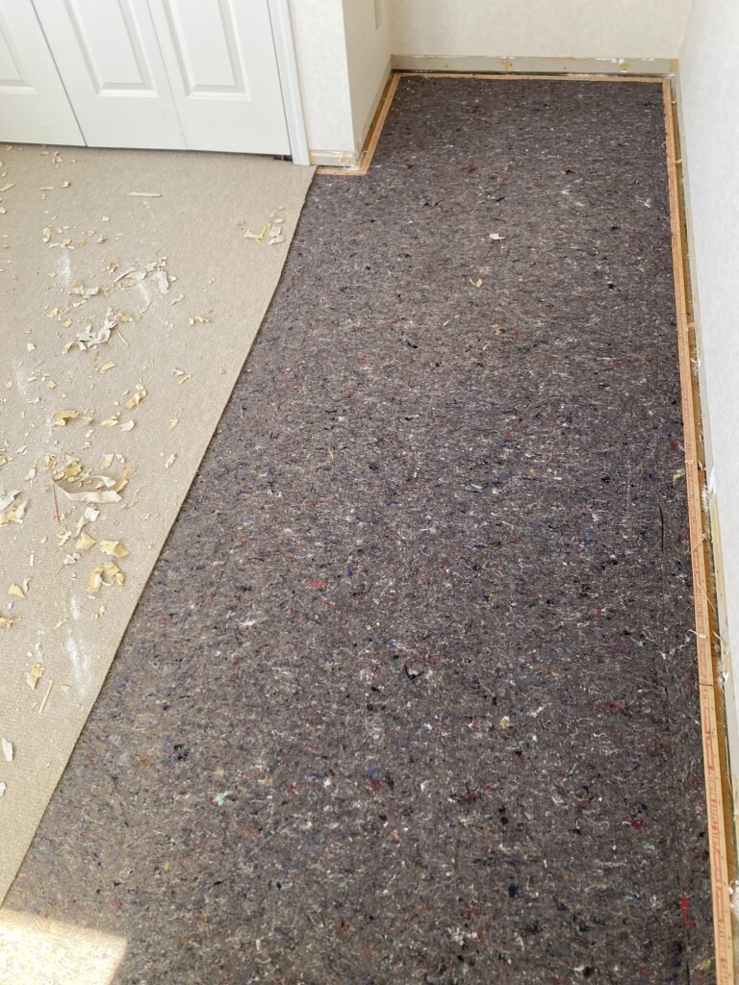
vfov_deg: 67.3
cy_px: 492
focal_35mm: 26
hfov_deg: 53.1
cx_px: 370
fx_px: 740
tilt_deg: -52.1
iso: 80
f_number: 1.8
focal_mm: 4.25
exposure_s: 1/121
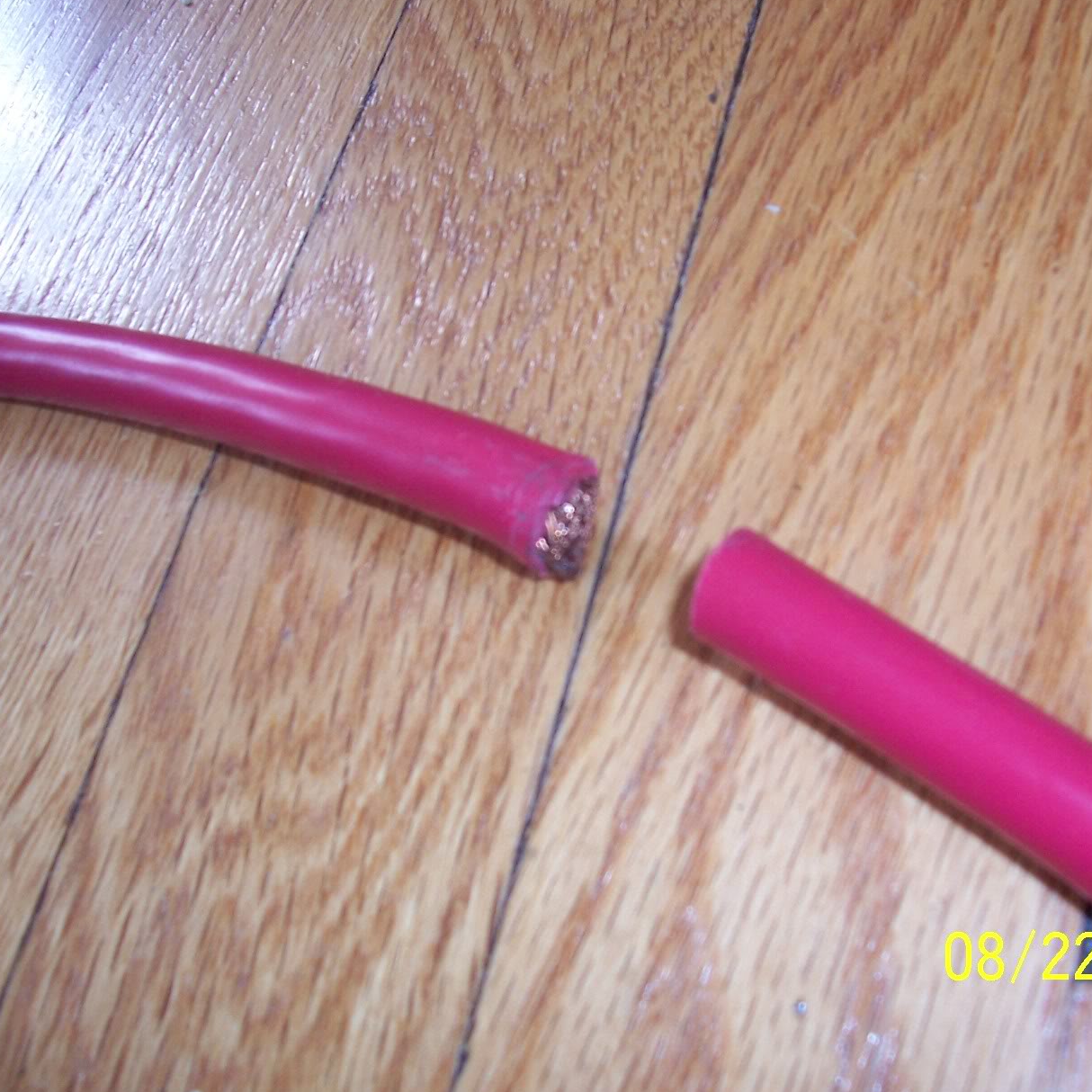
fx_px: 1463
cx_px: 608
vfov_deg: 40.9
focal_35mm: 41
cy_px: 538
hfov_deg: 40.9
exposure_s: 1/60
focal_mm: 5.6
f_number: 2.7
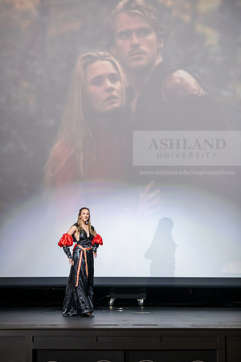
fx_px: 1104
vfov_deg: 18.6
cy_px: 181
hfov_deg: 12.5
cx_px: 120
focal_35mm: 110
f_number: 3.2
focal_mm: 110
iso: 2000
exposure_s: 1/250
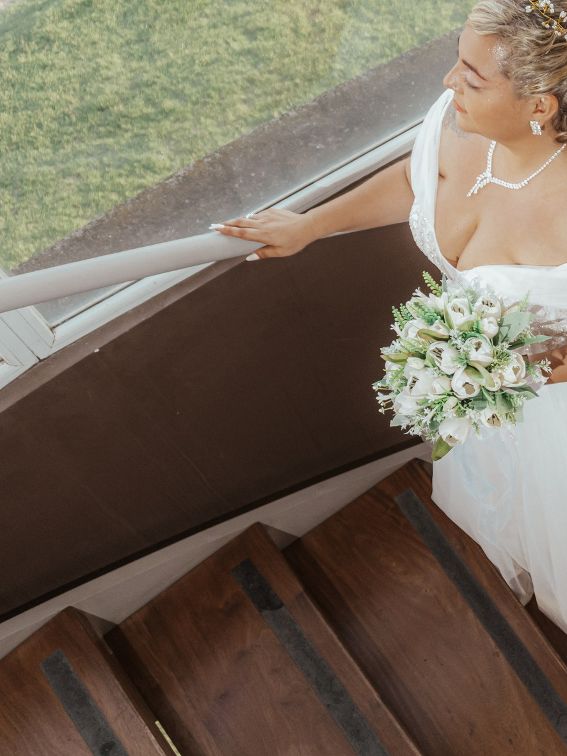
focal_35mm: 50
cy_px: 318
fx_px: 1092
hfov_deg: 26.5
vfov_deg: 38.1
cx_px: 646
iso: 640
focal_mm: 16
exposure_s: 1/250
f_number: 3.5
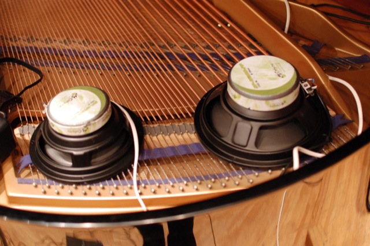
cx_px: 185
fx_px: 539
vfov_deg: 25.7
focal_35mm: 52
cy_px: 123
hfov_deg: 37.9
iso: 1600
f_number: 2.2
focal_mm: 35
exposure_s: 1/20
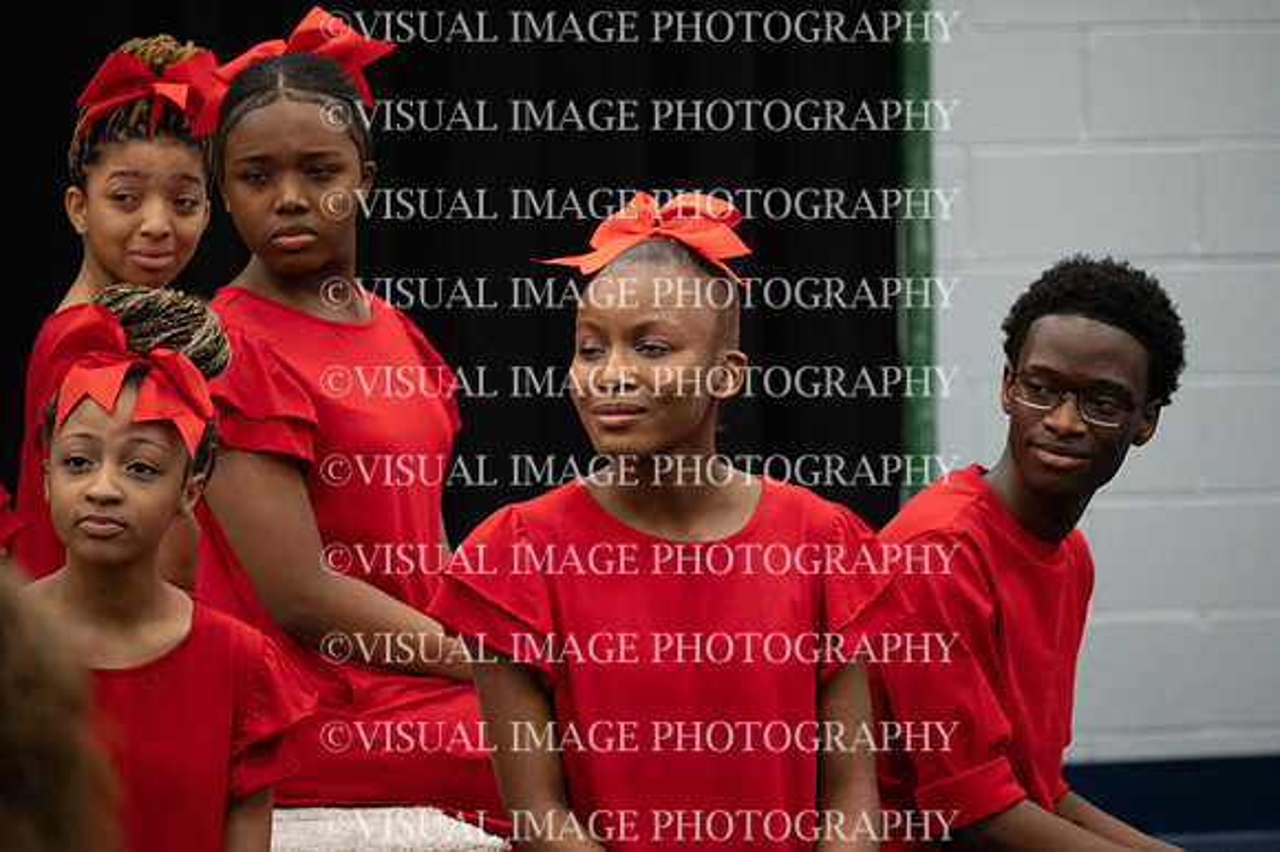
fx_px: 8422
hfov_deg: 8.7
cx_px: 640
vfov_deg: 5.8
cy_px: 426
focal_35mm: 237
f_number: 6
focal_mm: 237
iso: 8000
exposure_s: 1/125
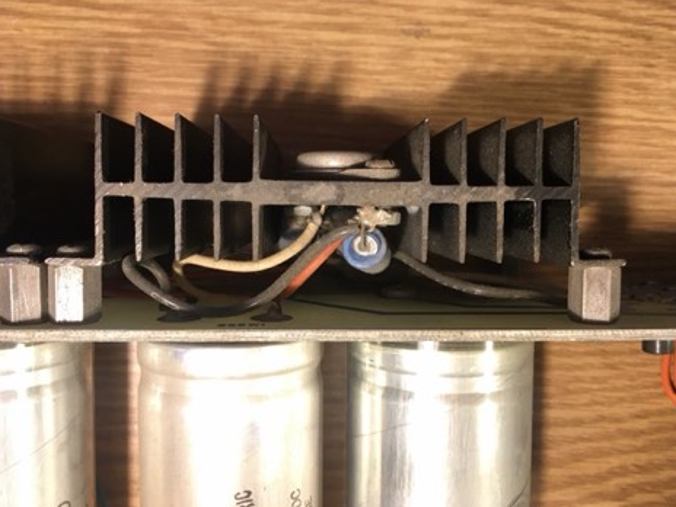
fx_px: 586
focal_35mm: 30
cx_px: 342
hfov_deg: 60.0
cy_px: 254
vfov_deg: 46.8
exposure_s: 1/30
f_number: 2.2
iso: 80
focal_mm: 4.15
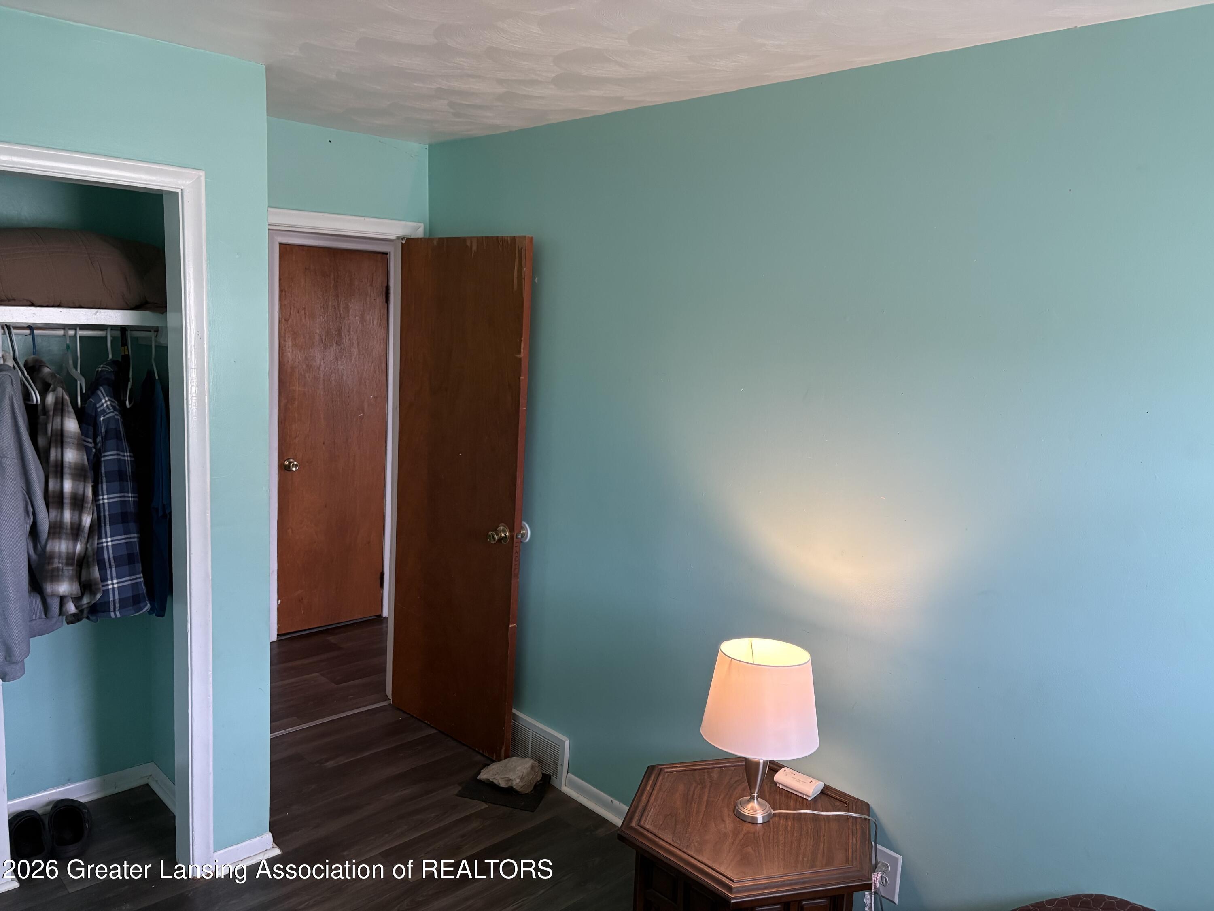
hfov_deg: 67.3
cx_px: 607
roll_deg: -3.5
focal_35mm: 26
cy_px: 456
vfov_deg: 53.1
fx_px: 912
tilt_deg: -7.9
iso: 250
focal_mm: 5.96
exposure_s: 1/60
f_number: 1.6
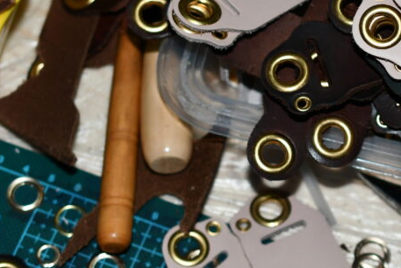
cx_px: 344
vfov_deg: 10.5
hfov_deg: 15.5
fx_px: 1460
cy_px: 116
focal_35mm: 131
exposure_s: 1/60
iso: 320
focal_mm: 40
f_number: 4
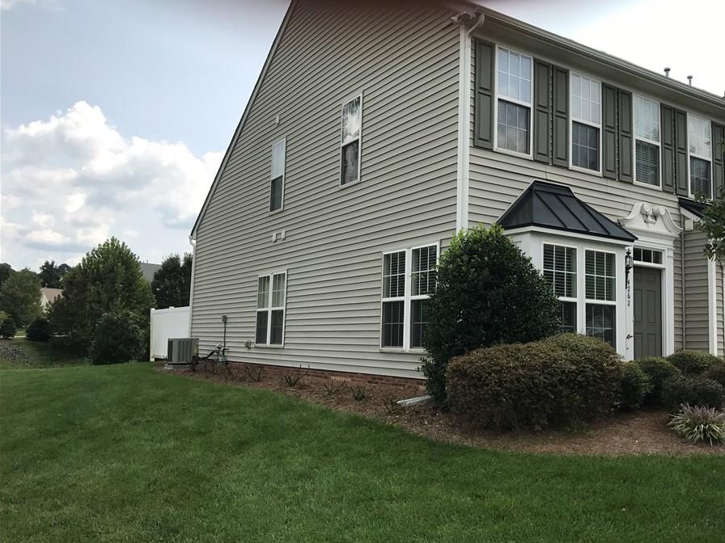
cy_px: 276
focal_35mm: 32
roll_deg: -1.0
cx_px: 413
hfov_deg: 56.6
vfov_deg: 44.2
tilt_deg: +7.8
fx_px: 670
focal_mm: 3.99
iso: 20
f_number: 1.8
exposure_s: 1/2037
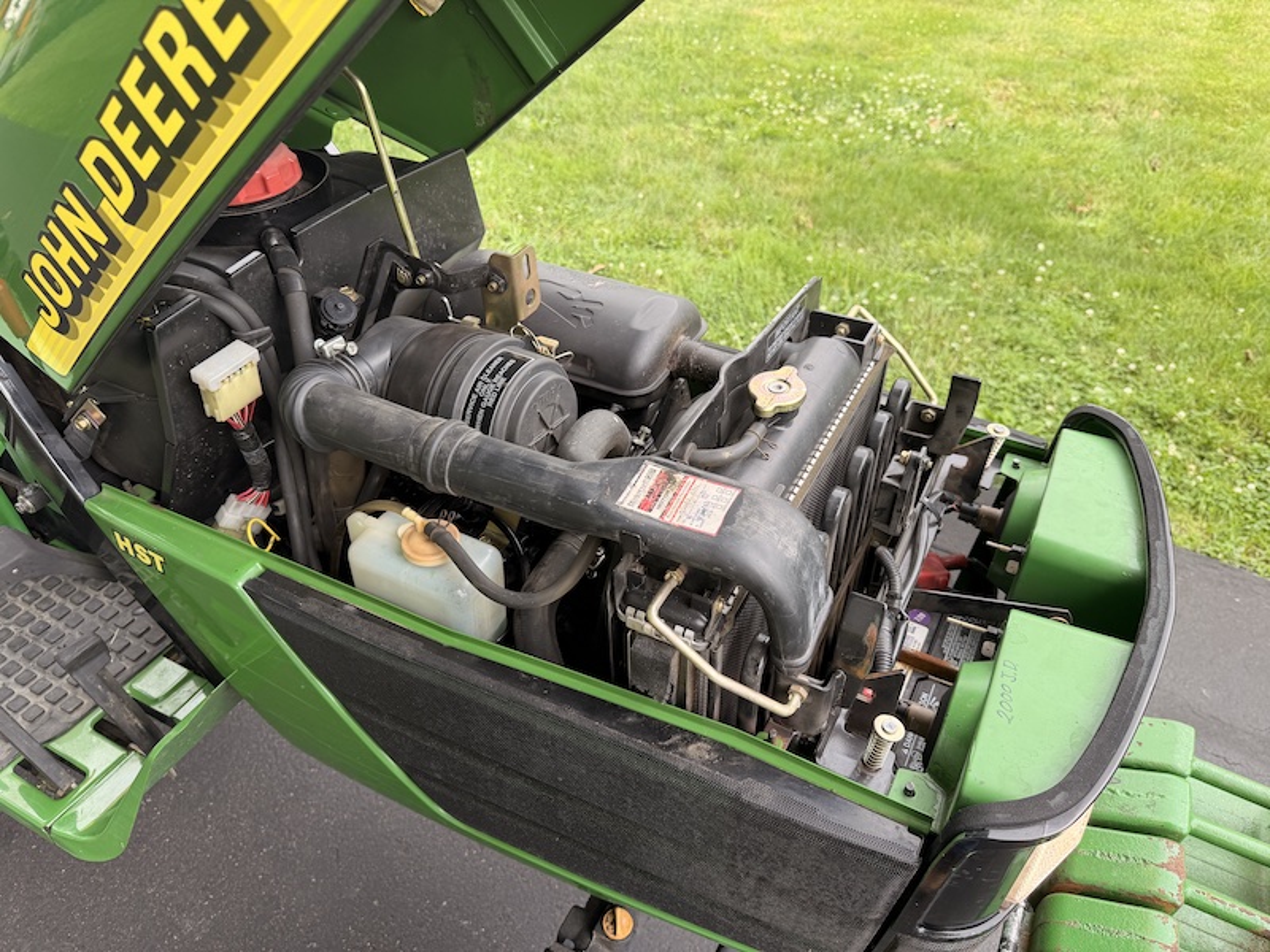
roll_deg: -0.5
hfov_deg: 71.6
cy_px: 476
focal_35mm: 24
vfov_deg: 56.8
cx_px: 635
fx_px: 881
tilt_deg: -42.8
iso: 80
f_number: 1.78
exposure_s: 1/303
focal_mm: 6.76
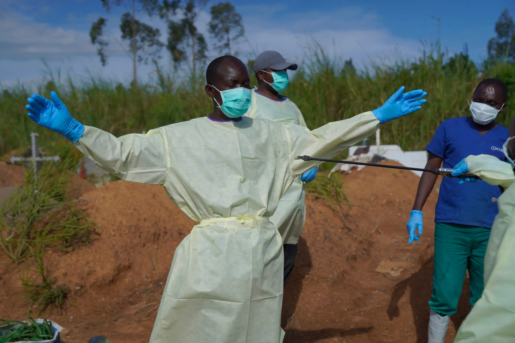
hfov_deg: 39.6
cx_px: 258
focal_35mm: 50
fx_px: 715
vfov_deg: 27.0
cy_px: 172
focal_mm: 50
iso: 200
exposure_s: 1/4000
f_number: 3.5
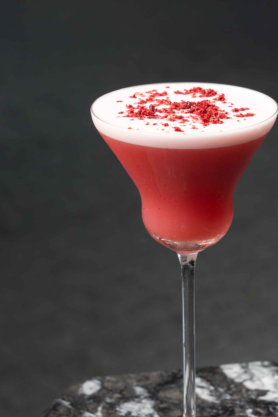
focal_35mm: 168
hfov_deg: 8.2
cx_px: 181
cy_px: 218
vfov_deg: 12.2
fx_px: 1946
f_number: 8
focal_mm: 83
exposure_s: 1/125
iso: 250
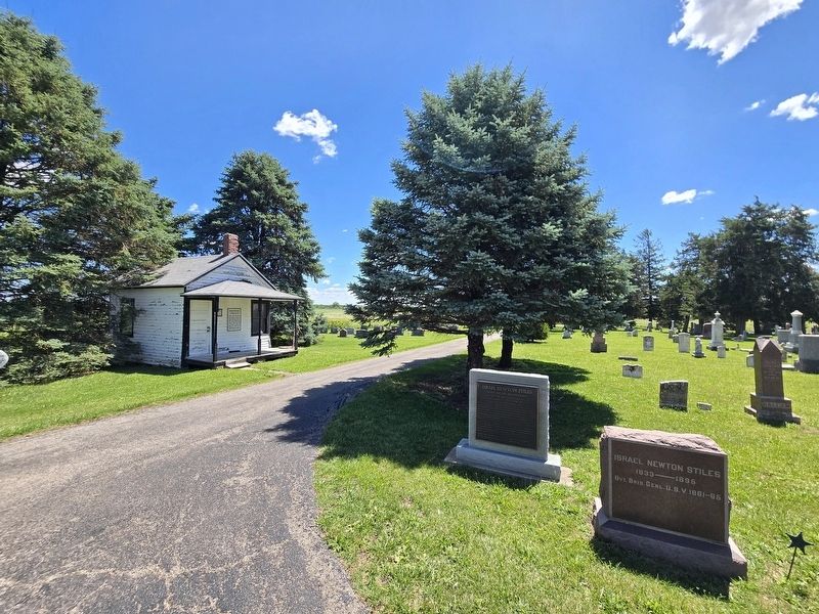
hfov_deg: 106.2
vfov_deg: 89.9
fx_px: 308
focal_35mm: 13
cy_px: 307
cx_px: 410
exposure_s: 1/1300
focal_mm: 2.2
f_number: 2.2
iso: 50
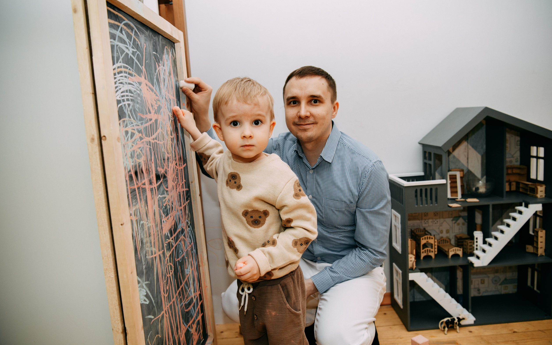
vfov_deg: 41.8
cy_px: 180
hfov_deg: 62.9
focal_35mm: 30
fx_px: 451
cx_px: 277
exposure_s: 1/160
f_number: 3.5
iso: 125
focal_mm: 29
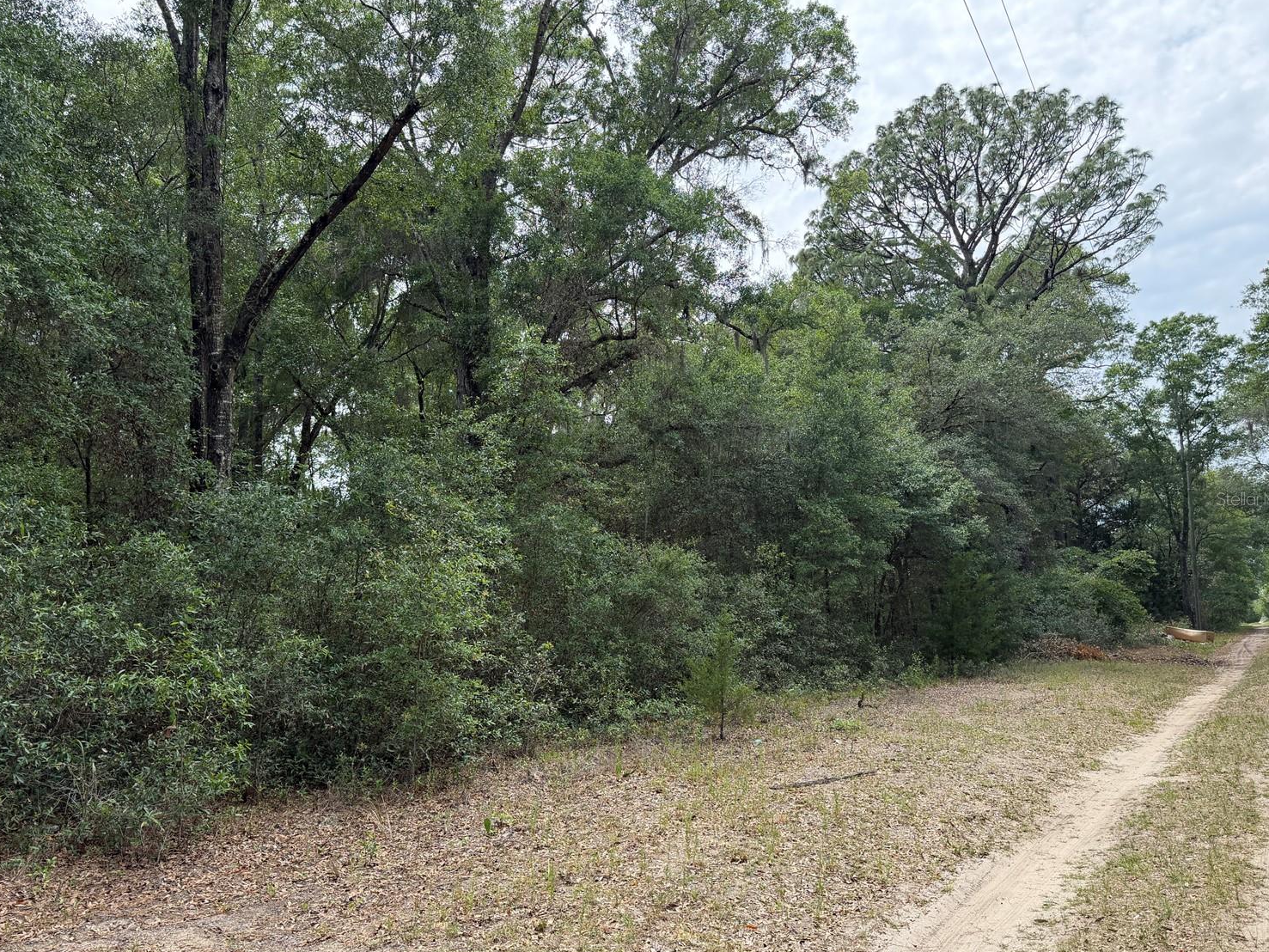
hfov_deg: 67.3
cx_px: 610
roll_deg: +1.8
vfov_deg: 53.0
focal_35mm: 26
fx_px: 953
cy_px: 498
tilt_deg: +8.8
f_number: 1.78
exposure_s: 1/2000
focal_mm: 6.76
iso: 100
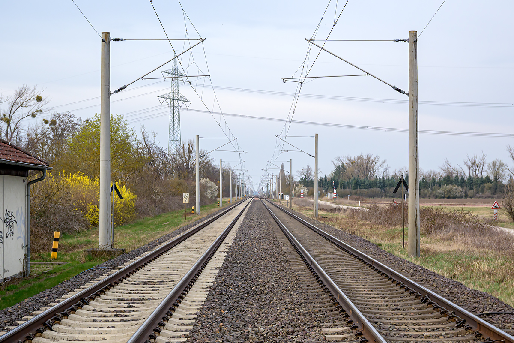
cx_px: 257
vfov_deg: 20.6
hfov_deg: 30.5
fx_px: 942
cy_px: 172
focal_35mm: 66
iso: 400
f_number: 8
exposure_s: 1/500
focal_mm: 44
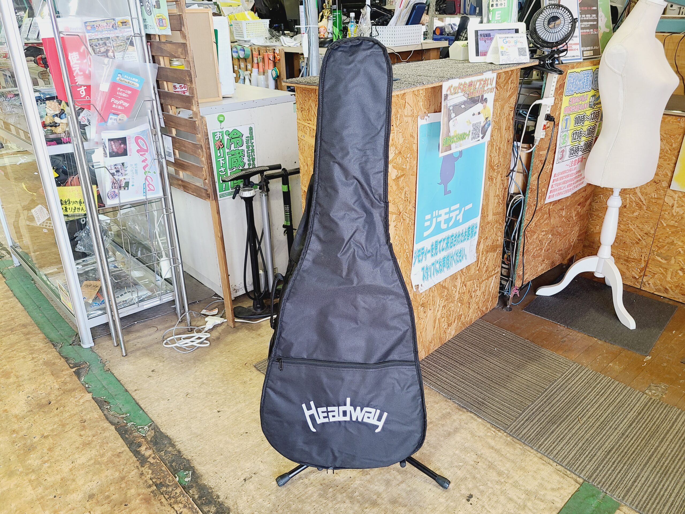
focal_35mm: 26
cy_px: 257
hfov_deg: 67.3
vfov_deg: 53.1
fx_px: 515
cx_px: 342
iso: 80
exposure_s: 1/50
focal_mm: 5.4
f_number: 1.8
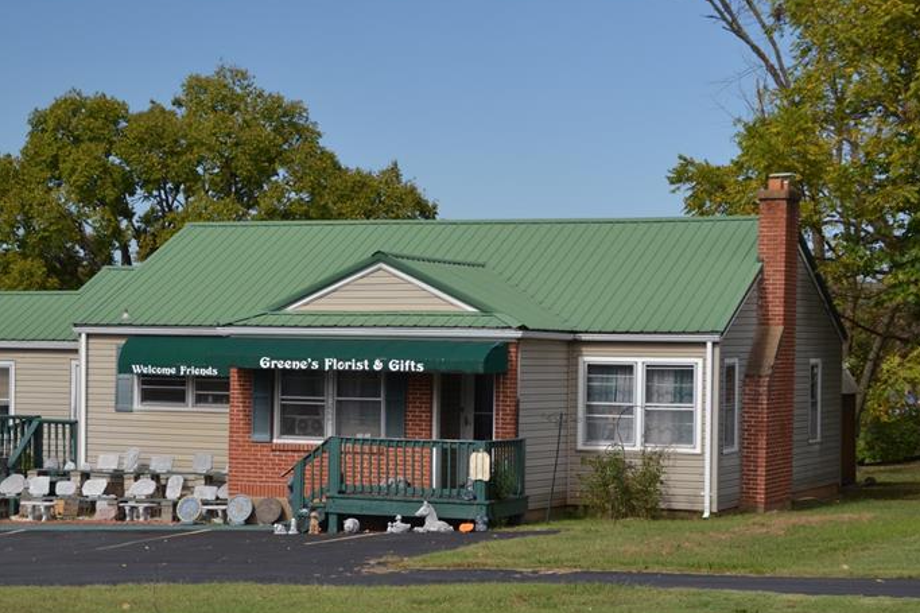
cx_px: 322
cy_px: 354
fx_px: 2299
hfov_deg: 22.6
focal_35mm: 90
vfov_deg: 15.2
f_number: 6.3
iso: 100
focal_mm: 40
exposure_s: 1/160
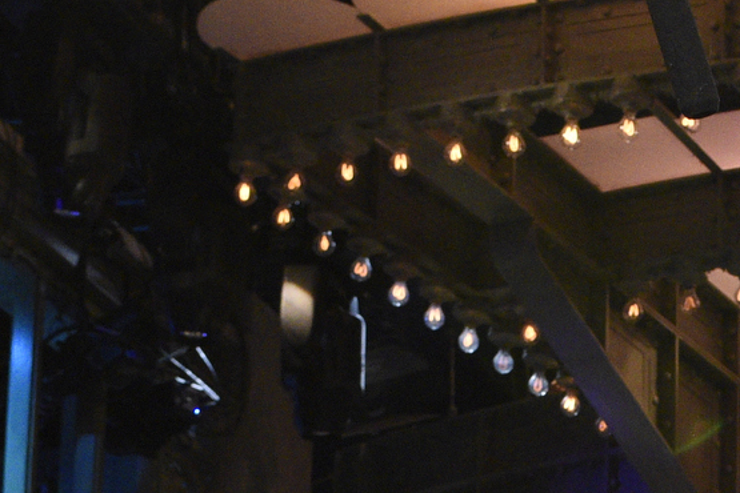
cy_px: 1014
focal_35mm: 173
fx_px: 3556
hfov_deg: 11.5
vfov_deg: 7.6
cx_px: 1039
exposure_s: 1/125
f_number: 4
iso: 3200
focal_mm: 32
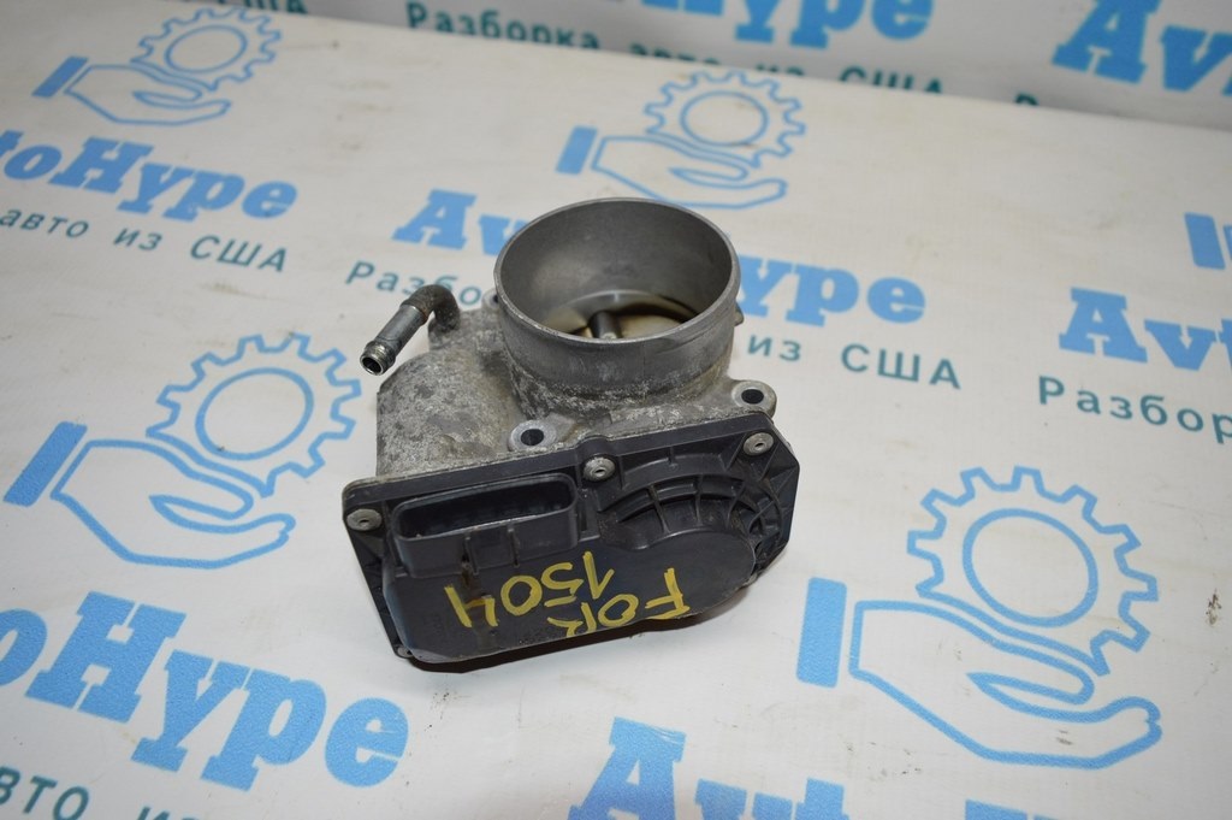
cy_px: 410
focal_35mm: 27
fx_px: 923
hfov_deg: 67.4
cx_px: 616
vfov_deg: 47.9
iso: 400
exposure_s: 1/80
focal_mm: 18
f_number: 4
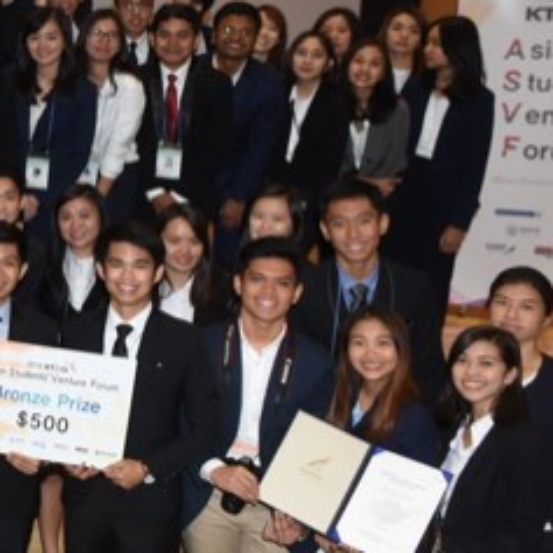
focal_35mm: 62
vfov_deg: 27.5
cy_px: 178
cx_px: -280
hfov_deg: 22.6
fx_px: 1121
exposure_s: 1/160
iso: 1250
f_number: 5.6
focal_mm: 24
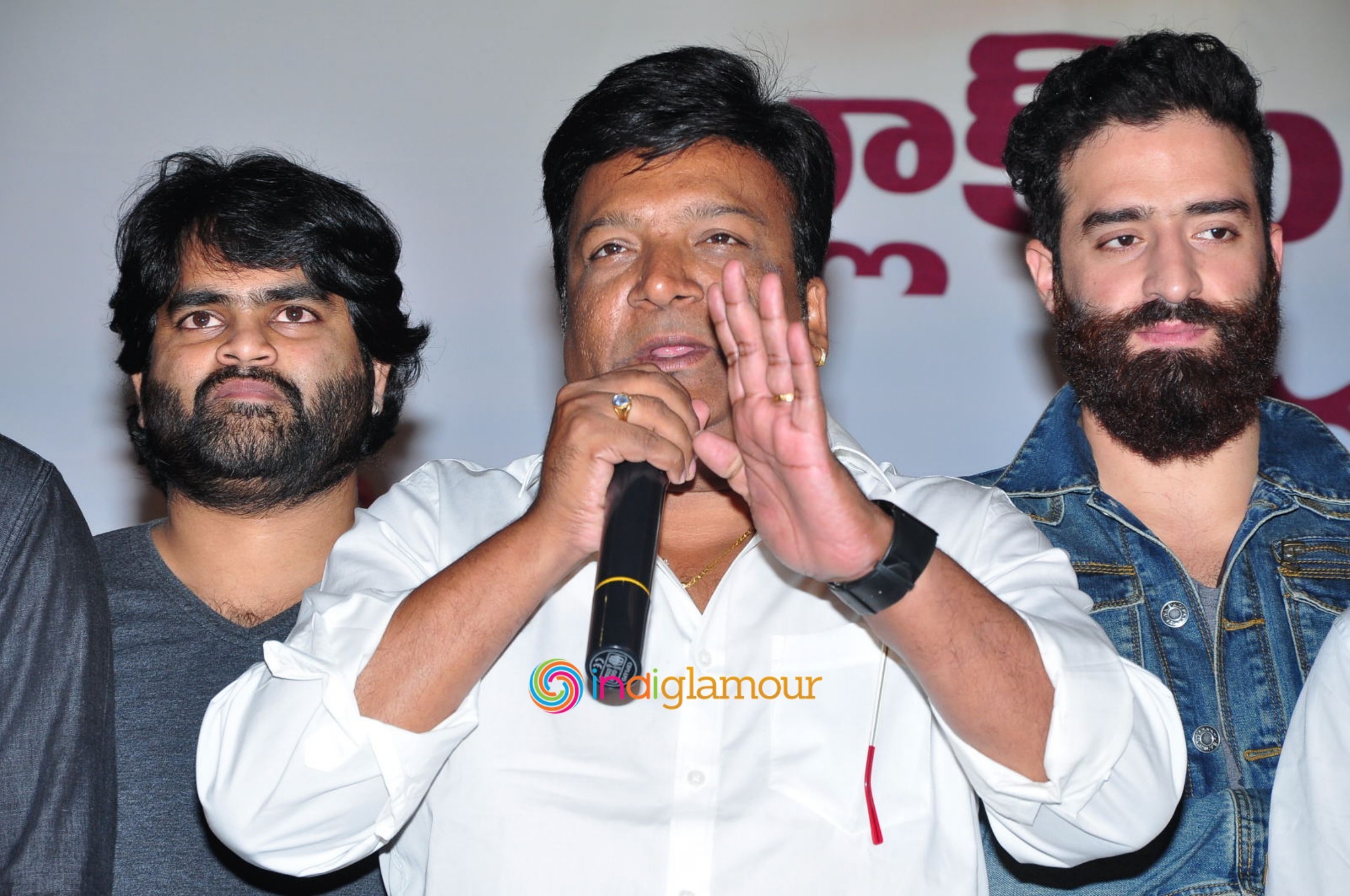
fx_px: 5899
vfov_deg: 8.7
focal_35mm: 158
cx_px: 675
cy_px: 448
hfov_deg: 13.1
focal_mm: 105
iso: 400
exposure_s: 1/125
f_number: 8
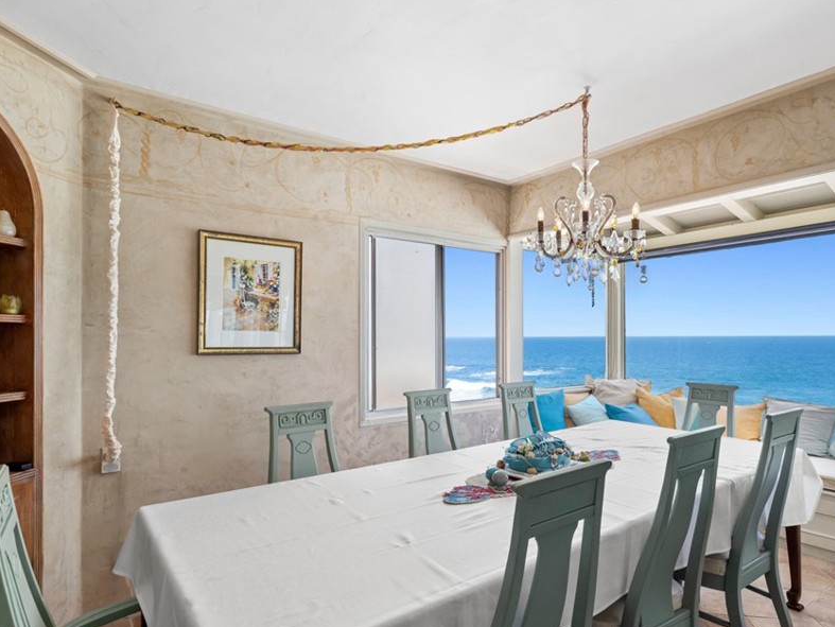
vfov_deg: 65.9
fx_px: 483
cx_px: 456
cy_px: 342
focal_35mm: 20
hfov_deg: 81.5
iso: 200
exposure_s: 1/25
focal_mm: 16
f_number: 8
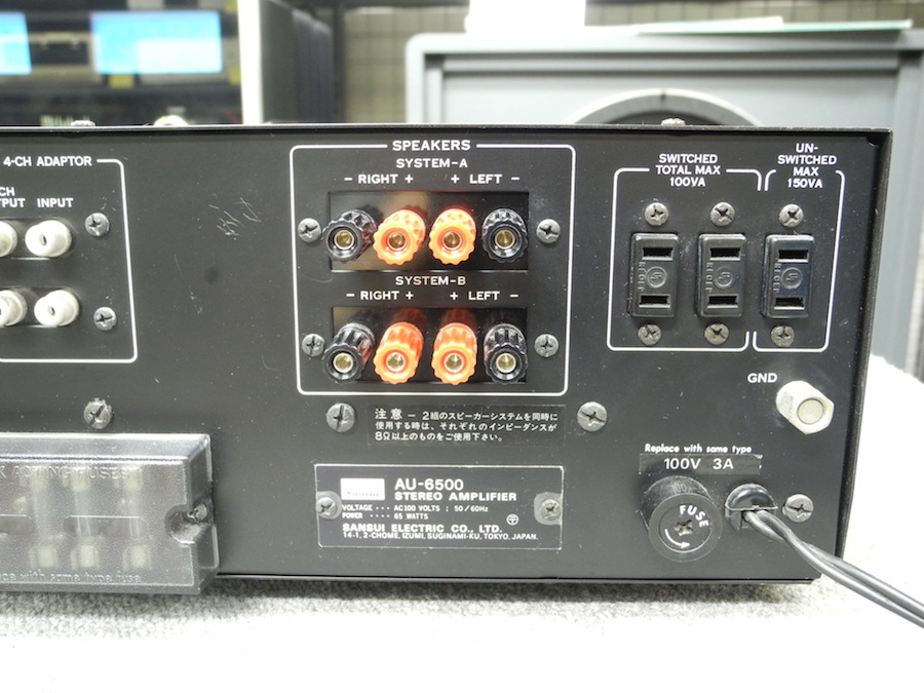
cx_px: 462
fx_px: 854
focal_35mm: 32
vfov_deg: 44.2
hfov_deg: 56.8
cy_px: 346
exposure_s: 1/5.4
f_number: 2.8
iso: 400
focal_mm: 6.8
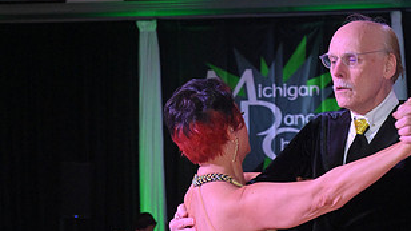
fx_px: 1612
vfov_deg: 8.0
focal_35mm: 148
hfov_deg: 14.5
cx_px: 248
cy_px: 335
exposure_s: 1/320
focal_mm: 75
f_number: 10
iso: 4000
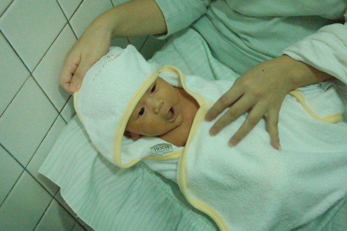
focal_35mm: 55
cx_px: 178
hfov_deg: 36.6
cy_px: 114
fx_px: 525
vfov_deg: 24.8
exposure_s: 1/50
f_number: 4.2
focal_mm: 35
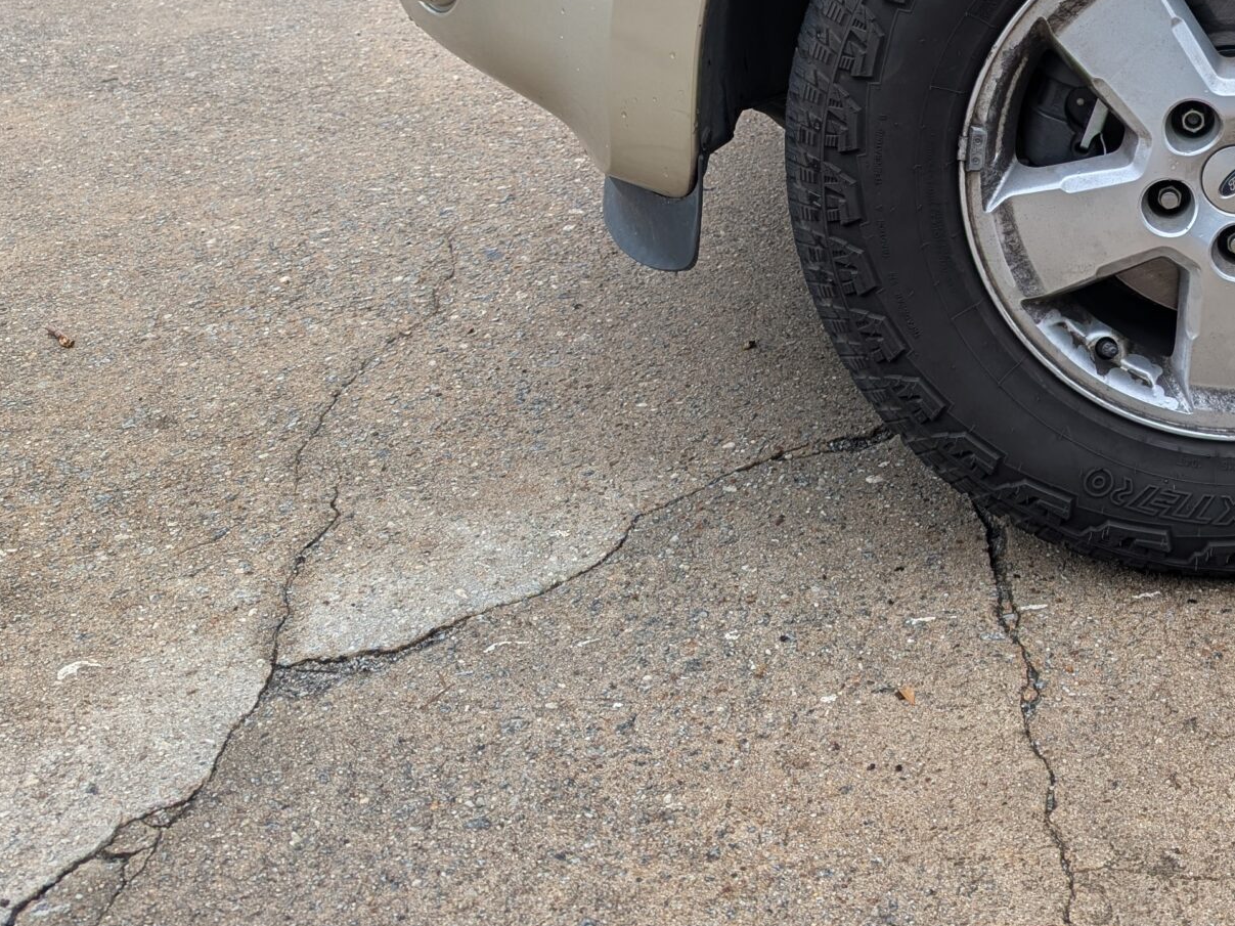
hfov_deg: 35.2
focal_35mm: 51
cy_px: -4
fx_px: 1819
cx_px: 1128
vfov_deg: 26.9
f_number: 1.68
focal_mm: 6.9
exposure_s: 1/319
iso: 21
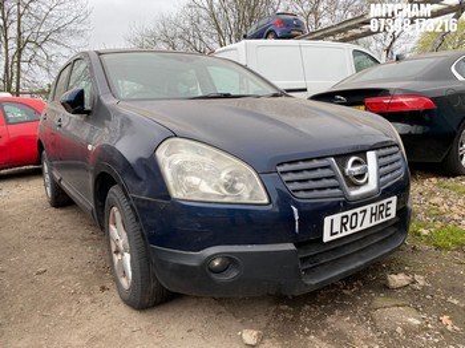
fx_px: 349
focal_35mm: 26
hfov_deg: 67.3
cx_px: 232
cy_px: 174
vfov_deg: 53.0
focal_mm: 4.25
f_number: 1.8
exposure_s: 1/576
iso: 32
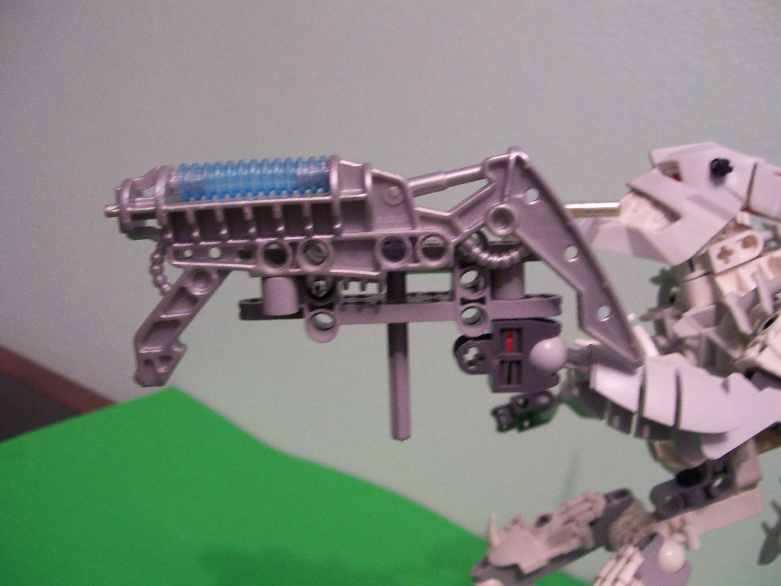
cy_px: 293
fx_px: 812
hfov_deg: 51.4
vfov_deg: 39.7
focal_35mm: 36
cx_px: 390
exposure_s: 1/18.3
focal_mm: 6
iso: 160
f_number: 2.7
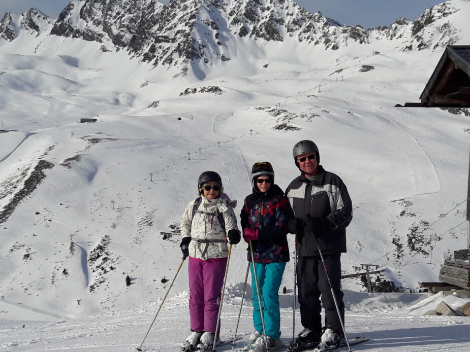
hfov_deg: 58.3
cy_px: 185
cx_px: 256
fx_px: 421
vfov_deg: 45.4
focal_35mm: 31
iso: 40
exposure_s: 1/4167
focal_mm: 3.7
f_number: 1.9
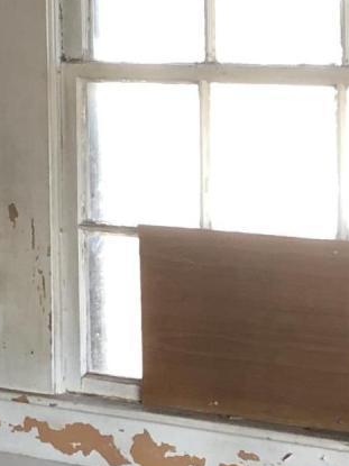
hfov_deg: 9.8
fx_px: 1816
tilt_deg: -1.8
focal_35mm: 135
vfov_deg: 14.5
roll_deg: +2.2
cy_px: 37
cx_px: -451
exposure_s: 1/40
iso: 25
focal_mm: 3.99
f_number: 1.8
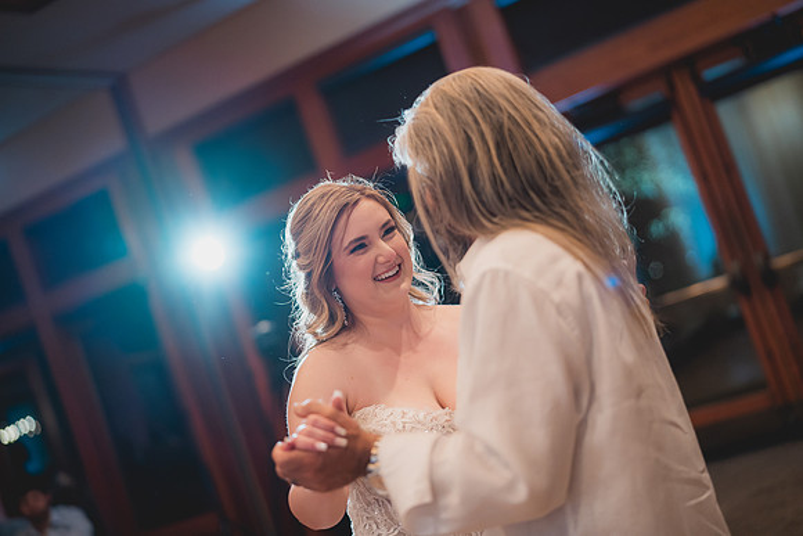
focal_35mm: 50
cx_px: 402
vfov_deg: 27.0
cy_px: 268
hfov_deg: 39.6
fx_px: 1115
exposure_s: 1/400
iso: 1250
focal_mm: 50
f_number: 1.4
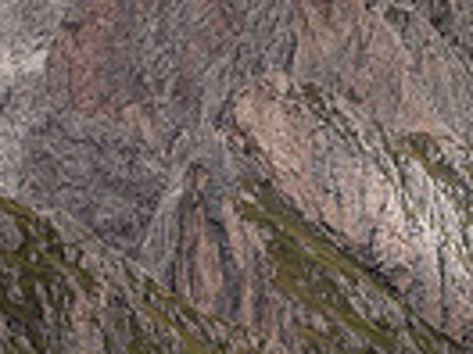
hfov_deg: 4.5
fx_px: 6053
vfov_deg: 3.4
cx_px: 129
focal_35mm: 443
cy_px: 120
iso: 110
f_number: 5.6
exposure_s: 1/160
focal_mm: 70
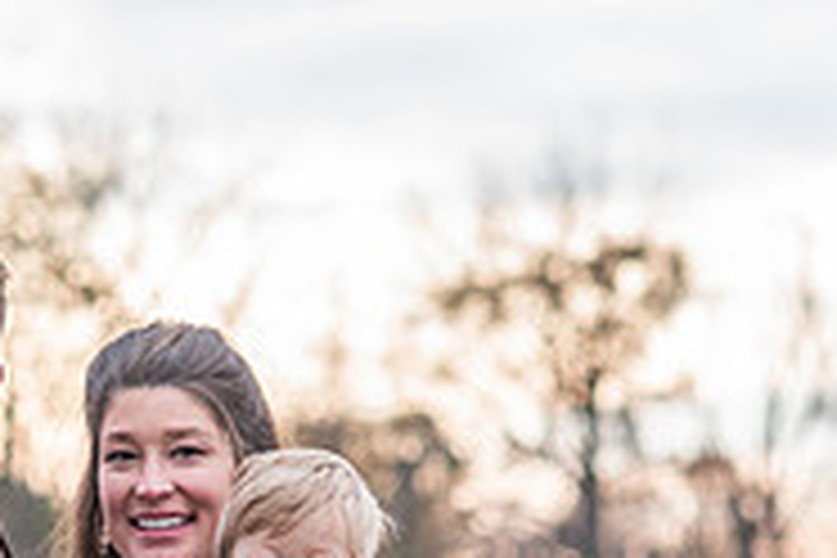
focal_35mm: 291
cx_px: 205
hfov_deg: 7.1
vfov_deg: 4.7
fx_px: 6765
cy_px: 581
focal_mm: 85
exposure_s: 1/200
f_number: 3.5
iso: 1600
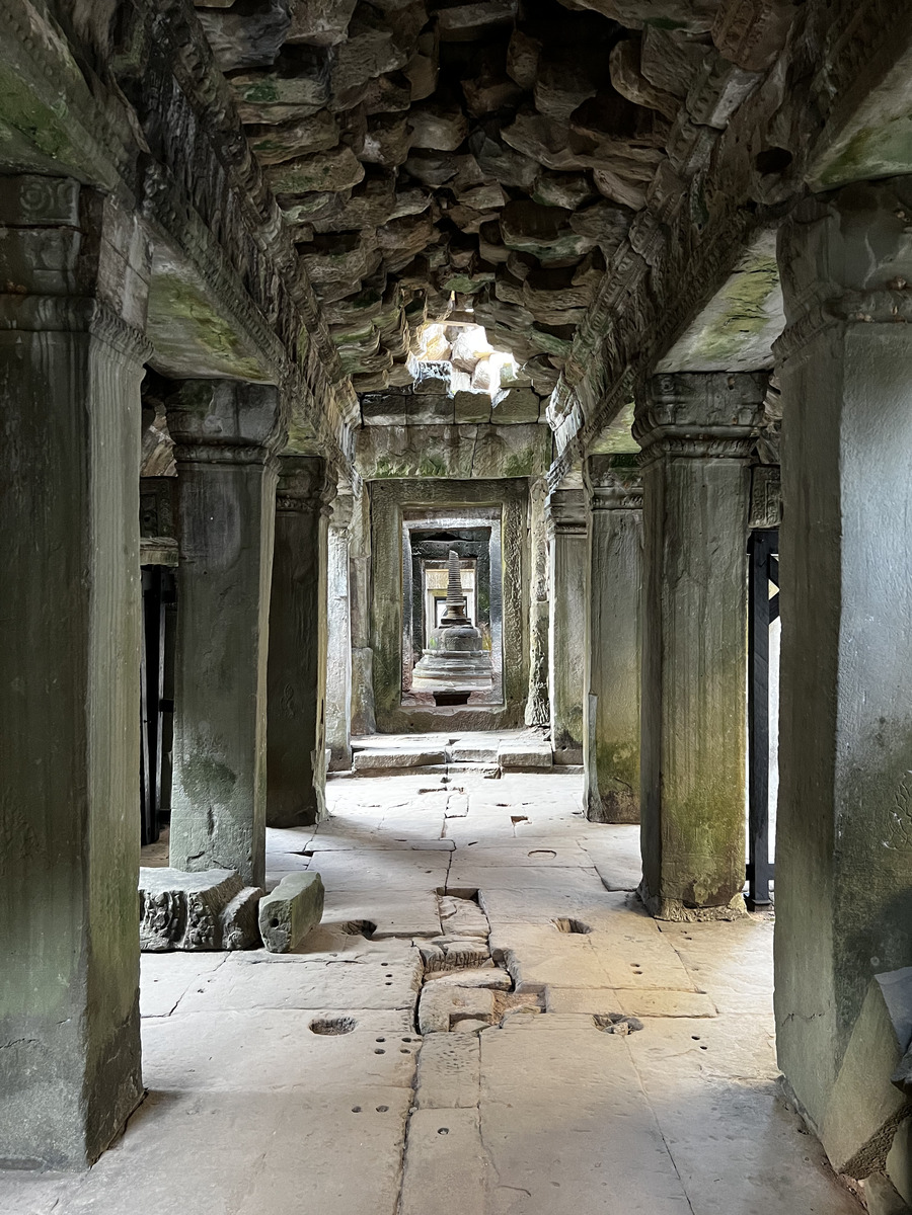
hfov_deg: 53.1
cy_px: 608
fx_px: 913
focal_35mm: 26
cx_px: 456
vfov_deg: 67.3
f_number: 1.5
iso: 500
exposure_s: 1/60
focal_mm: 5.7
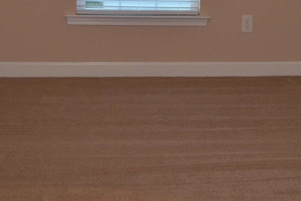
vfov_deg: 14.9
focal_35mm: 89
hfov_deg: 22.8
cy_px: -21
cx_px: 188
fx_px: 746
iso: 1100
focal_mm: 25
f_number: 2.8
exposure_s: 1/60
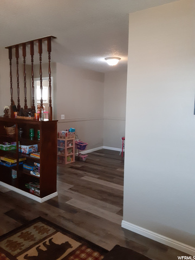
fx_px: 203
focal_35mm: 27
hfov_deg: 51.4
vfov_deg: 65.3
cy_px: 130
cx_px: 98
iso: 320
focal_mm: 2.91
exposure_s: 1/60
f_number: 1.9
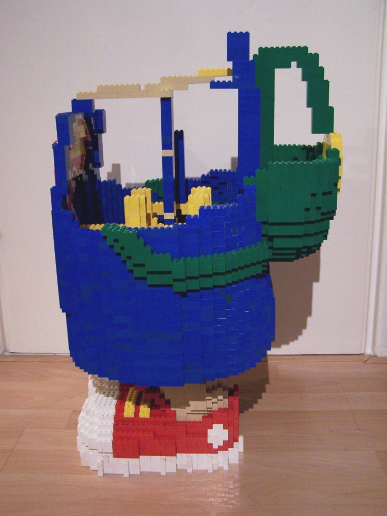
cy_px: 258
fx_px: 566
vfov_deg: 49.0
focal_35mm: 38
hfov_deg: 37.7
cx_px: 194
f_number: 2.8
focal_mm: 6.3
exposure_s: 1/8
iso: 140
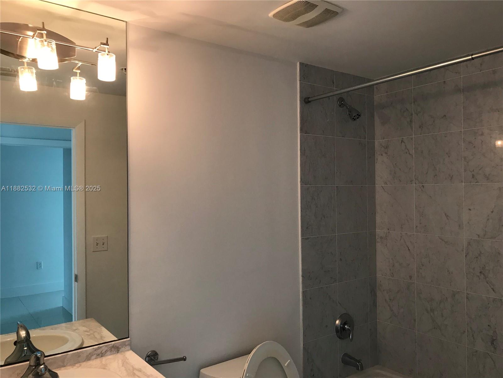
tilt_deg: +0.4
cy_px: 189
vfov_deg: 49.7
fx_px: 407
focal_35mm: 28
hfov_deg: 63.4
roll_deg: +0.1
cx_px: 252
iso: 25
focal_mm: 3.99
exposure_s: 1/40
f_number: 1.8
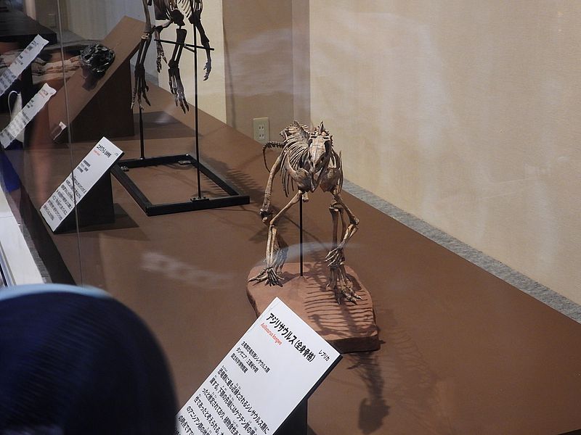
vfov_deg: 26.6
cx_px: 290
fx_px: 923
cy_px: 218
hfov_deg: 34.9
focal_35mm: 55
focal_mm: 9.8
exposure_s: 1/15
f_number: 3.5
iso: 400
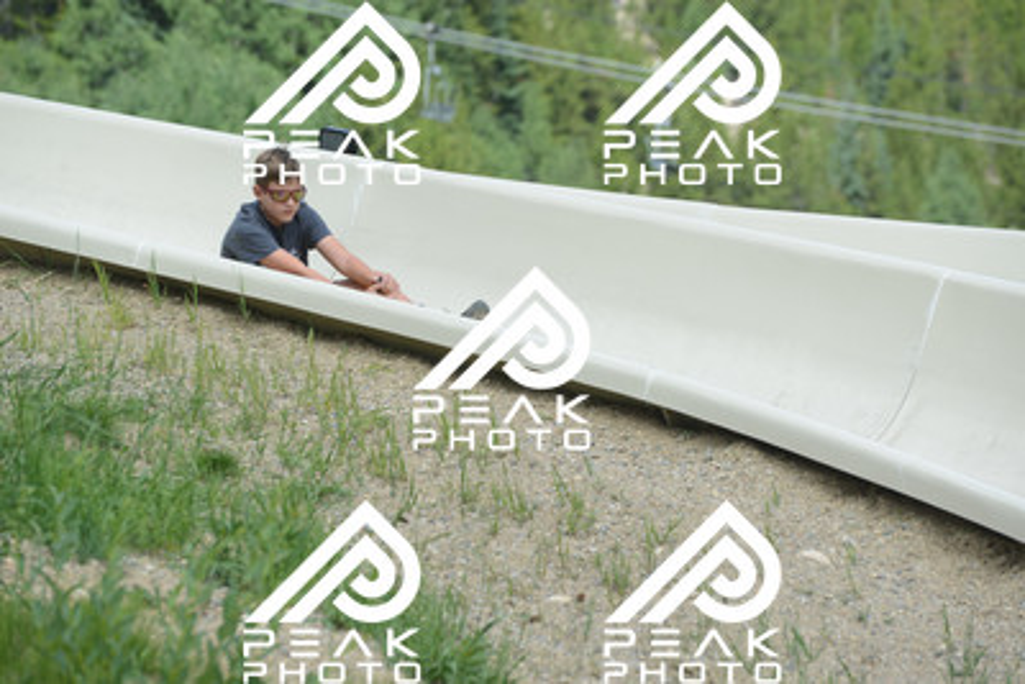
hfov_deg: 10.5
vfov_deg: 7.0
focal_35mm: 195
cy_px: 342
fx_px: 5554
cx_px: 512
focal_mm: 195
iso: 360
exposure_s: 1/640
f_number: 6.3
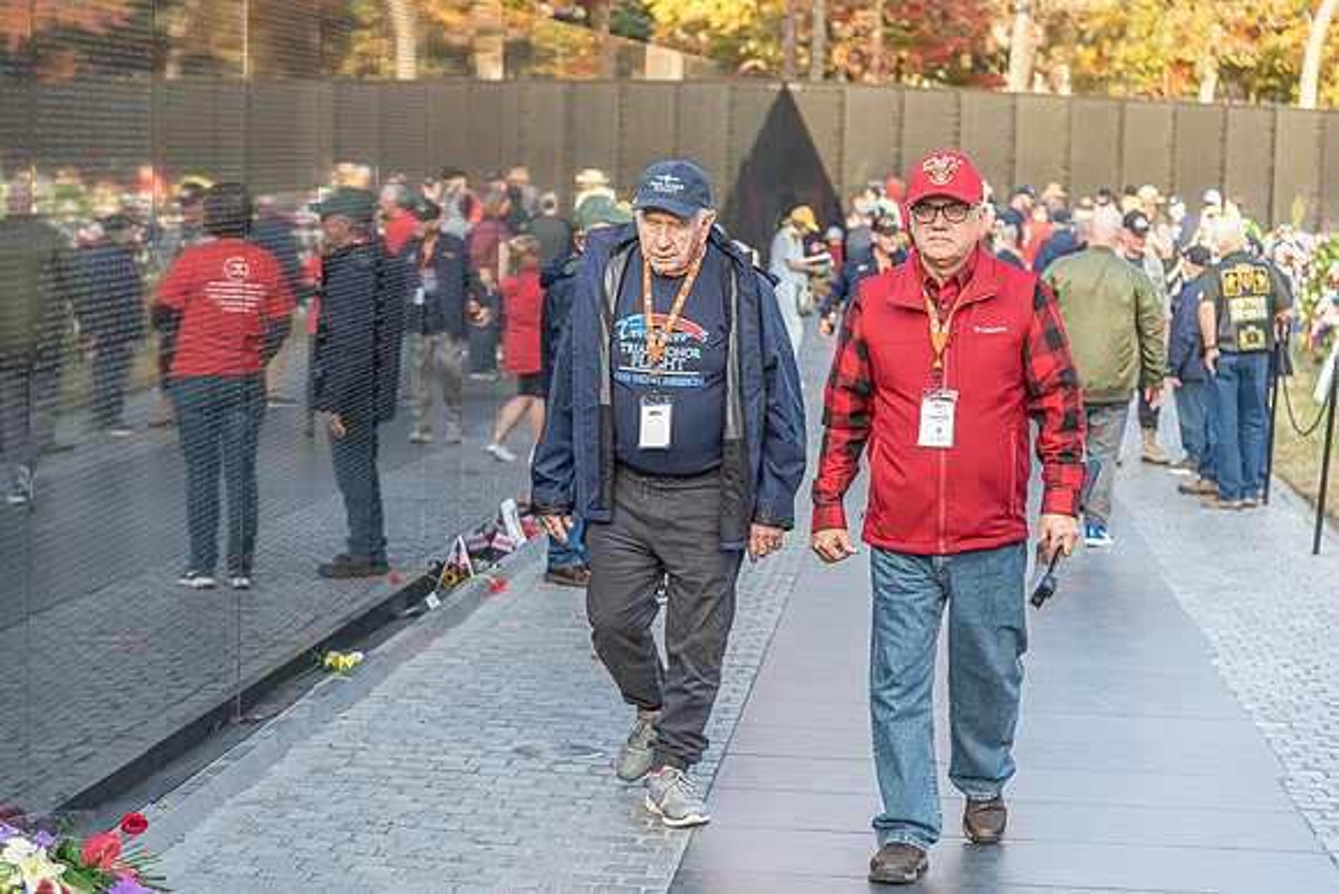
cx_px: 670
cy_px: 447
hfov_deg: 27.0
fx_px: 2790
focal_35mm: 75
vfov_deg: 18.2
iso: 500
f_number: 4.5
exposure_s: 1/320
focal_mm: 75
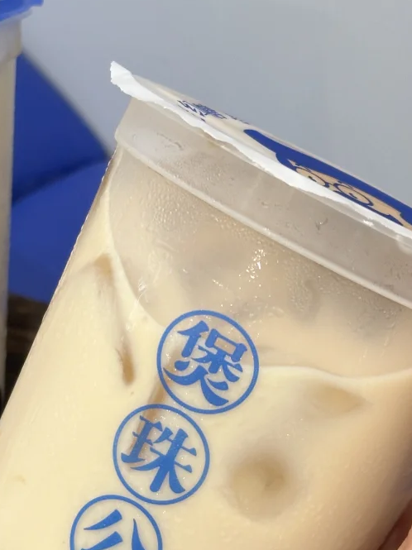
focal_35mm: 104
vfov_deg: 18.9
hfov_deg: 14.1
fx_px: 1652
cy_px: 338
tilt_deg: -54.0
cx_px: 74
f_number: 1.78
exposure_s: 1/66
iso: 80
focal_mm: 6.86
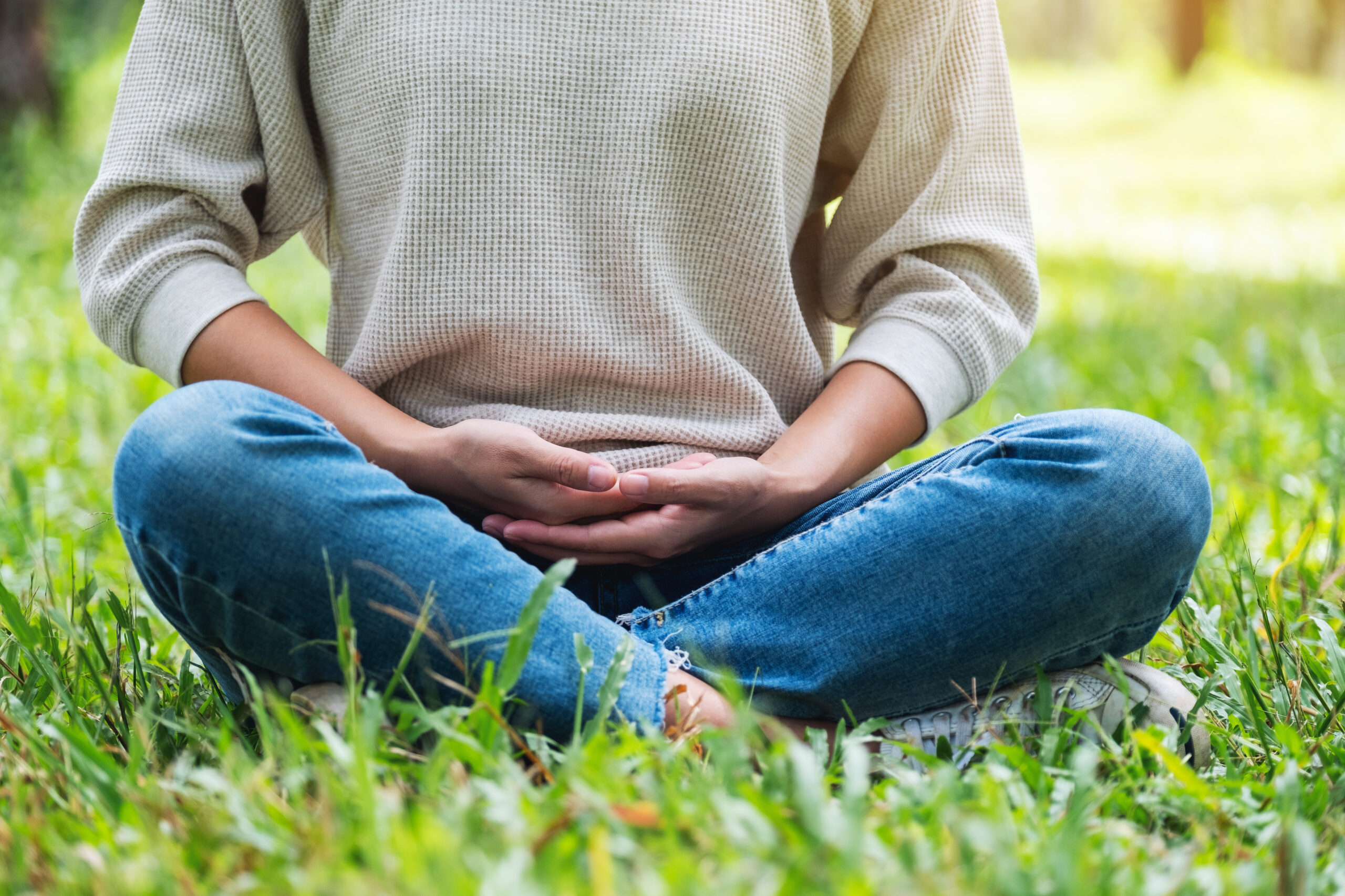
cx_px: 672
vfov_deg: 8.6
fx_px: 5940
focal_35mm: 159
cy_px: 448
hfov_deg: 12.9
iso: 200
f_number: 2.8
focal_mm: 106
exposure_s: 1/450
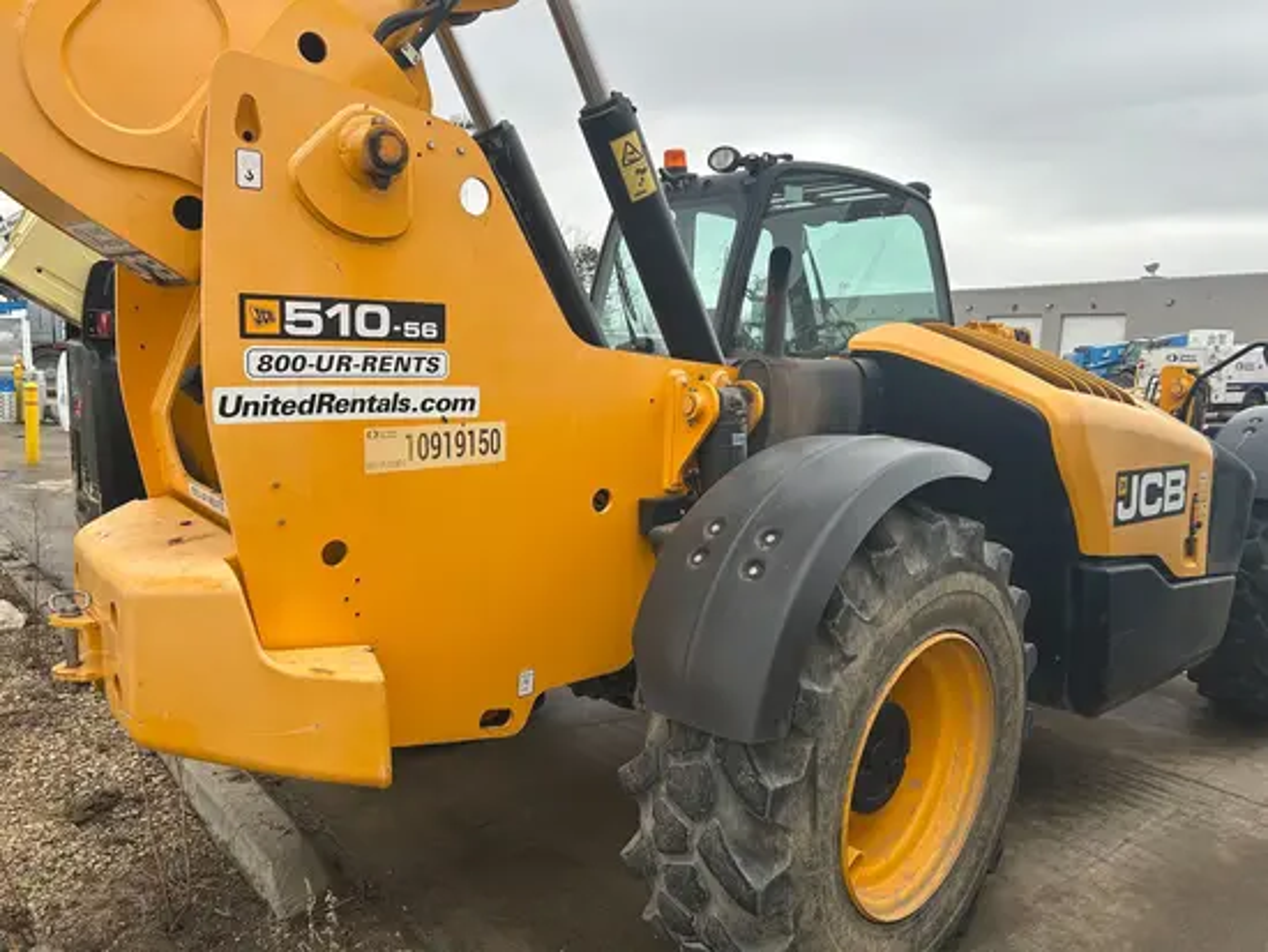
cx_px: 634
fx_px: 953
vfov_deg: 53.1
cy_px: 476
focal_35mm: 26
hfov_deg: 67.3
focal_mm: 5.7
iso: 50
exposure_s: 1/692
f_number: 1.5
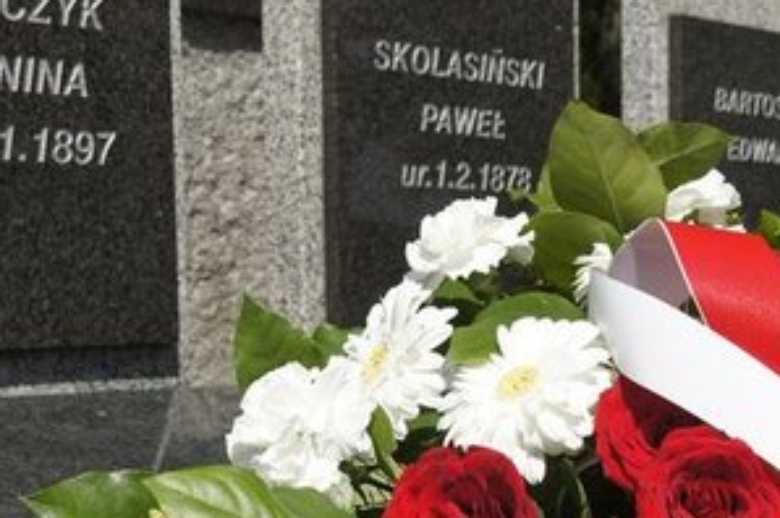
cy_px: 426
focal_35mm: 98
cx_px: 526
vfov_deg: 13.8
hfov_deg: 20.8
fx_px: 2121
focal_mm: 30
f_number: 9
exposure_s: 1/200
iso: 100
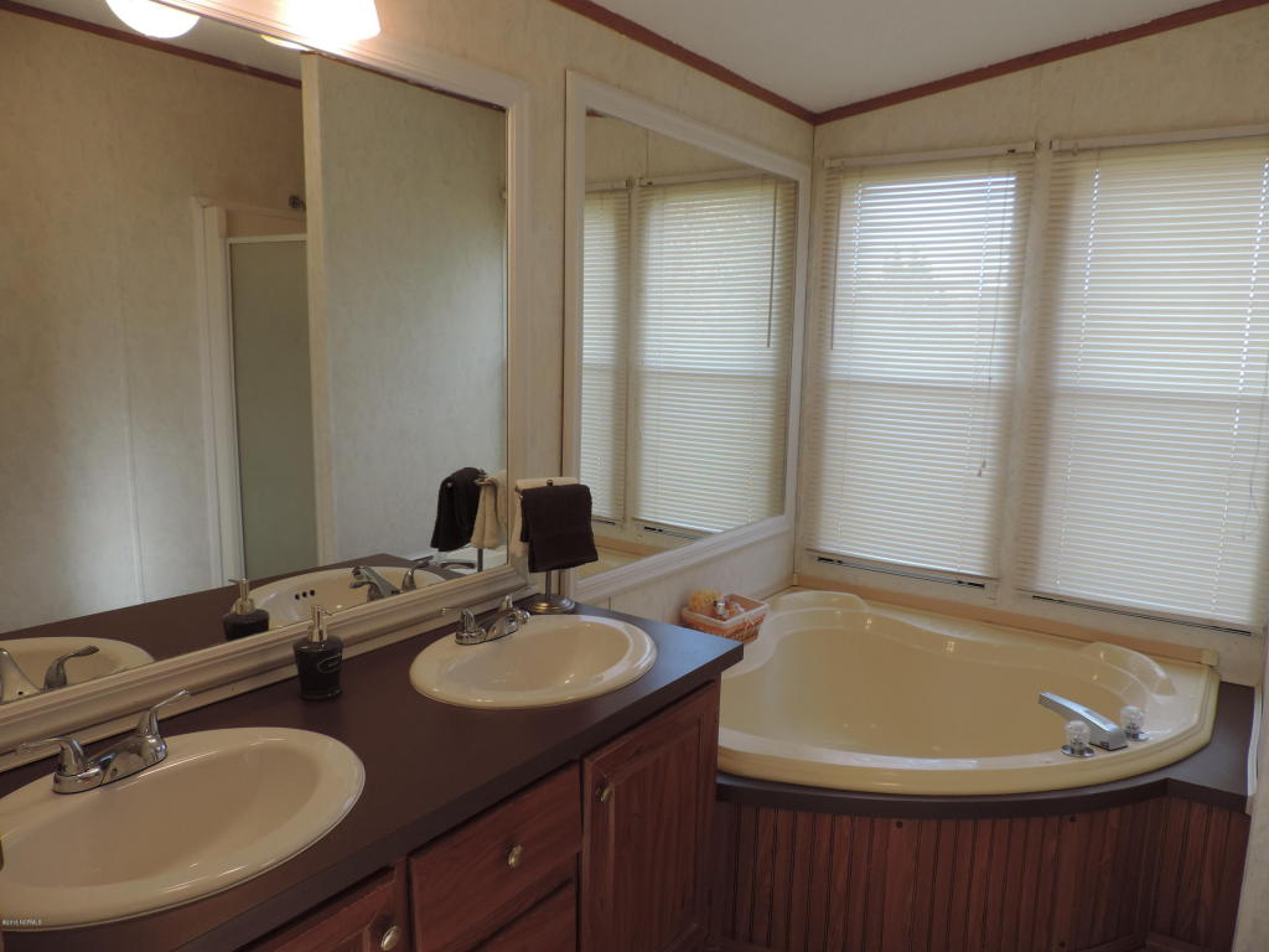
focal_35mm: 24
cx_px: 634
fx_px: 880
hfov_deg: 71.6
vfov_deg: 56.8
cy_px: 476
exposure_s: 1/60
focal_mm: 4.3
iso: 80
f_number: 3
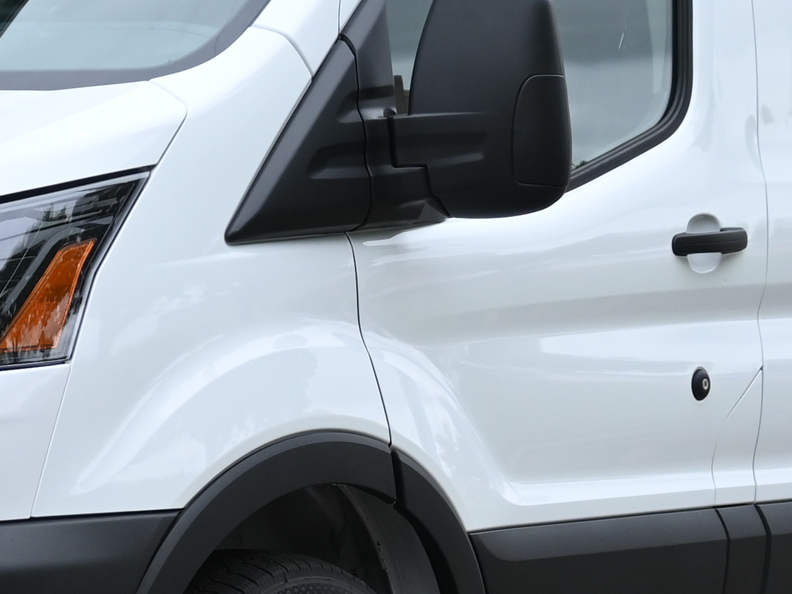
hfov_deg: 10.2
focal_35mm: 194
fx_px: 4443
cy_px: 484
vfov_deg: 7.6
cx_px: 208
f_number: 4.8
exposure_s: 1/250
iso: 250
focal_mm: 30.5
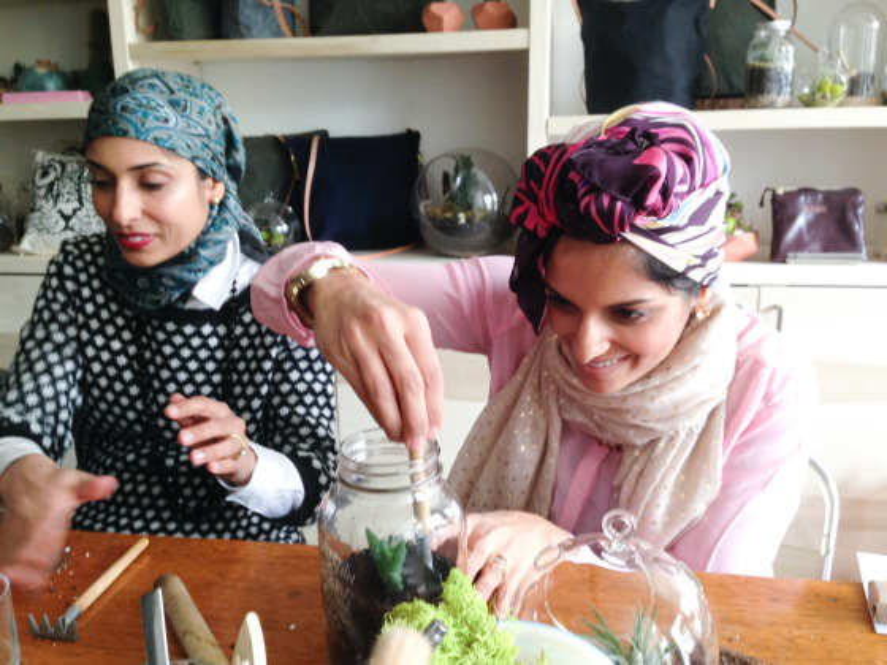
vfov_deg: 42.9
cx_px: 444
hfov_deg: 55.4
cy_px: 332
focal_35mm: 33
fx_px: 846
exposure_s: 1/20
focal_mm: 4.12
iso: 125
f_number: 2.4
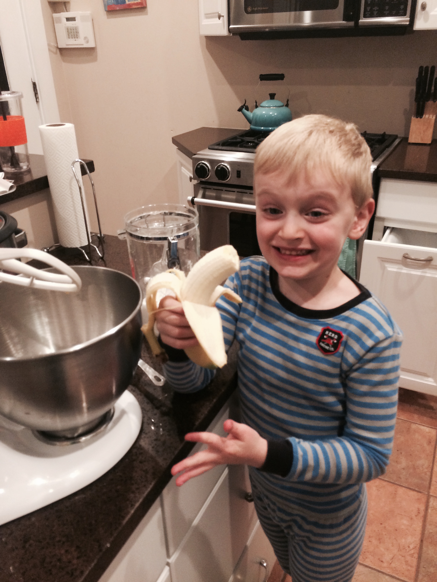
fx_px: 488
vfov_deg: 61.7
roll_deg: +2.8
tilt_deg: -31.3
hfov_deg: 48.2
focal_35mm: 29
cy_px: 291
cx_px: 218
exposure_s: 1/30
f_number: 2.2
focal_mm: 4.15
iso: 200
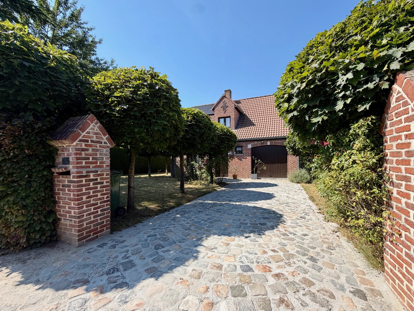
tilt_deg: +1.9
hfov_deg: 98.1
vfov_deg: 81.7
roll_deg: +1.0
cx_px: 212
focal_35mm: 15
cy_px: 160
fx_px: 179
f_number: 2.2
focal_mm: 2.22
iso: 32
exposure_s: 1/770
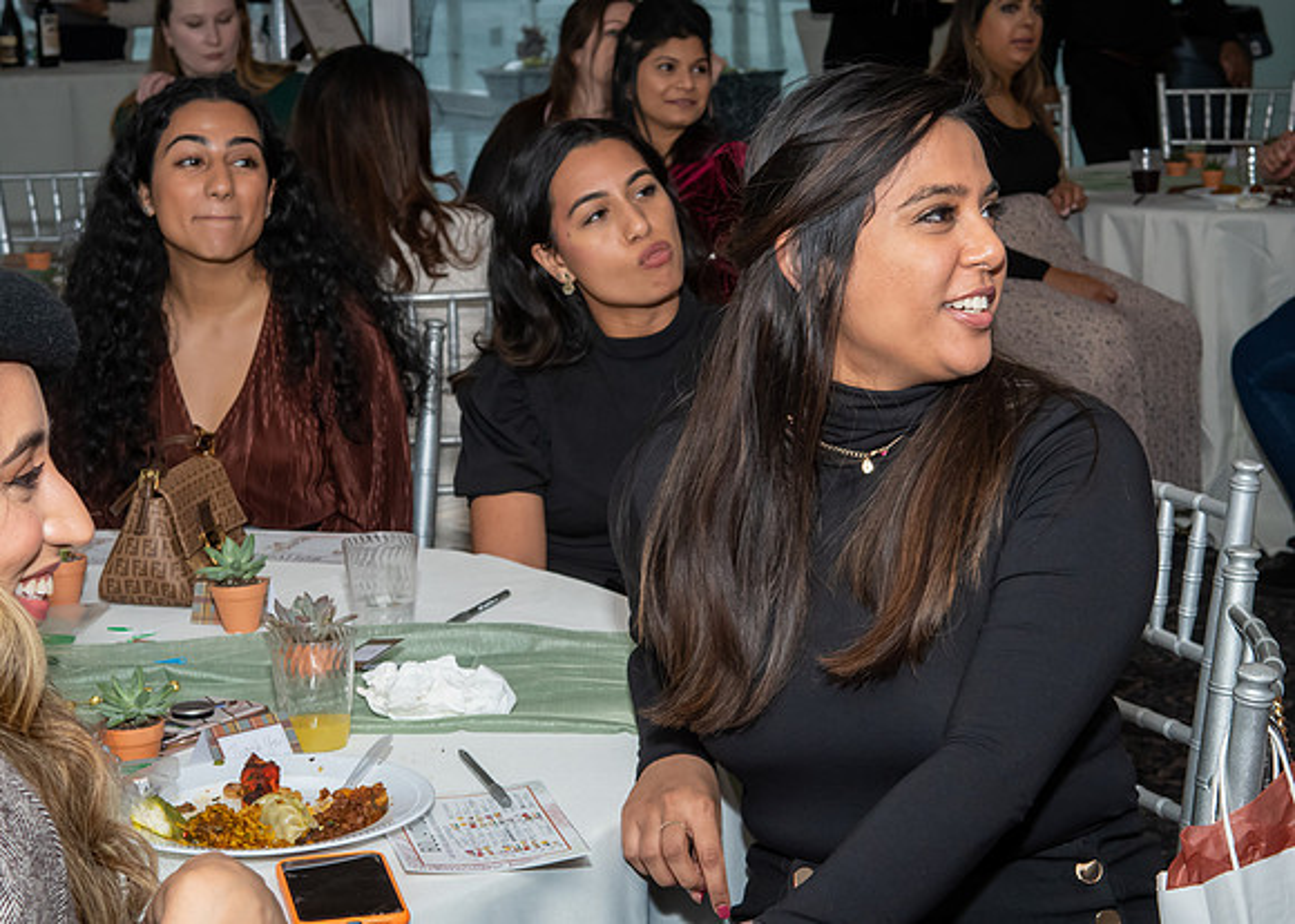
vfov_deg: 18.4
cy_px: 443
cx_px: 739
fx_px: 2854
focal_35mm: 78
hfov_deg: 25.5
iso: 640
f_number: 8
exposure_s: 1/250
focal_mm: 38
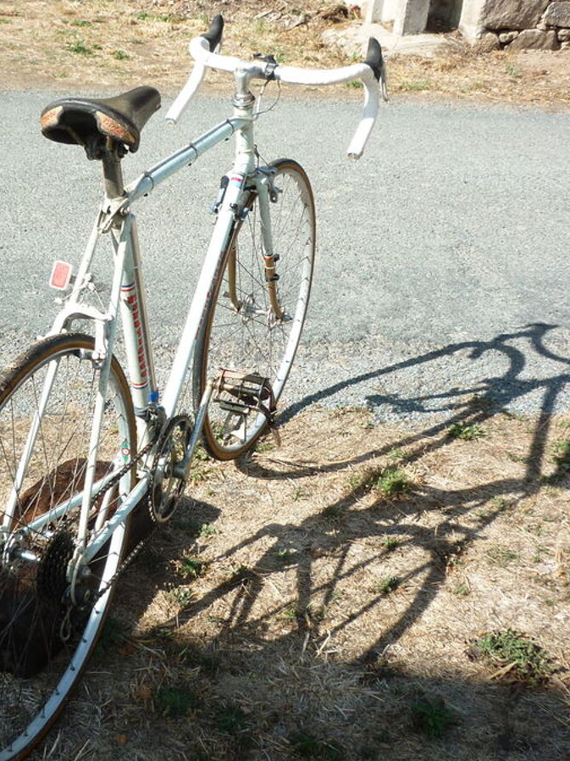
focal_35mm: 49
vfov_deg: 38.9
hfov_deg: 29.3
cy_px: 369
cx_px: 154
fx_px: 1076
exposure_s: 1/640
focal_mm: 5.5
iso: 80
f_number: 2.8
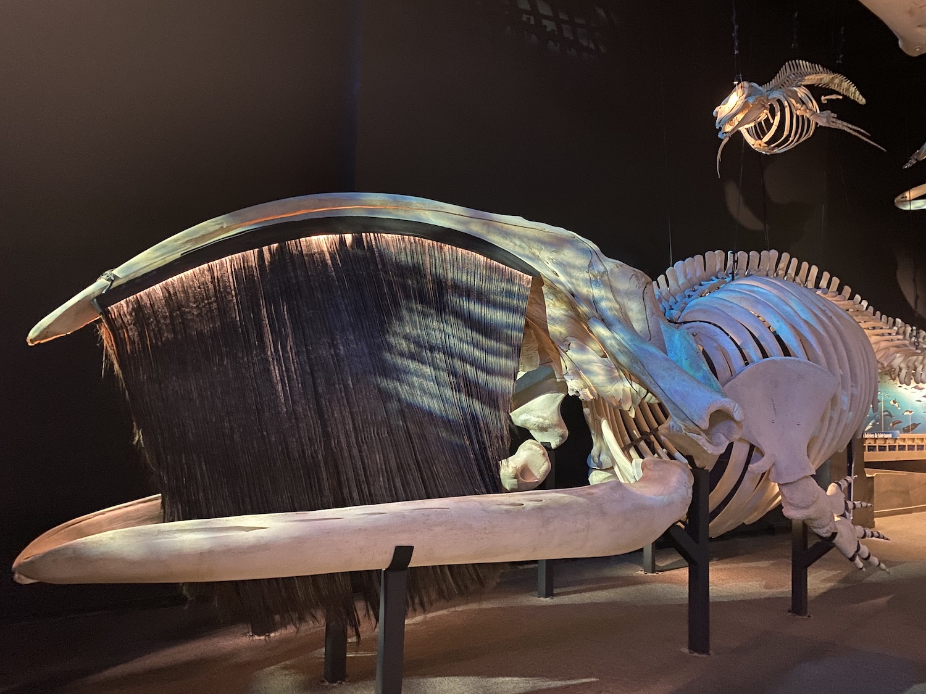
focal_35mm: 26
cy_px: 347
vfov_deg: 53.1
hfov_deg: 67.3
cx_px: 463
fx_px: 696
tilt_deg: +5.1
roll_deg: -2.4
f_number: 1.8
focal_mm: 4.25
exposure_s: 1/14
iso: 500
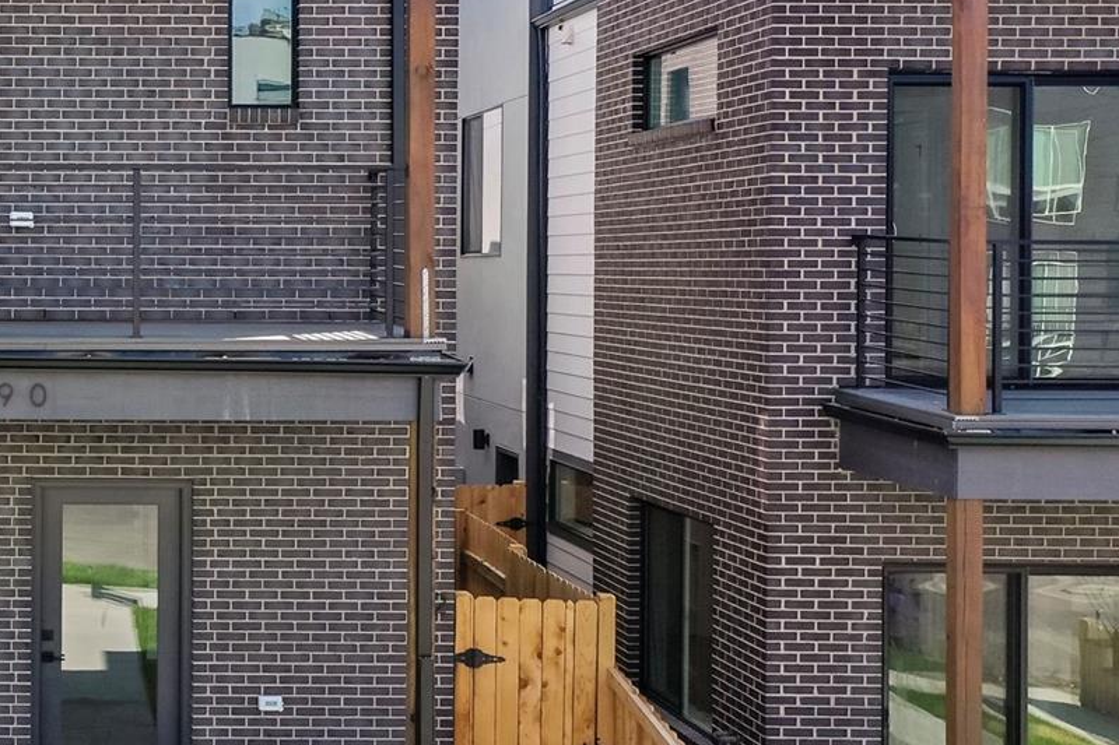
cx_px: 13
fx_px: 1740
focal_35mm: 56
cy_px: 282
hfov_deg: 32.9
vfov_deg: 24.1
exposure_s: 1/240
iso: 100
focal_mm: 10.26
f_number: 5
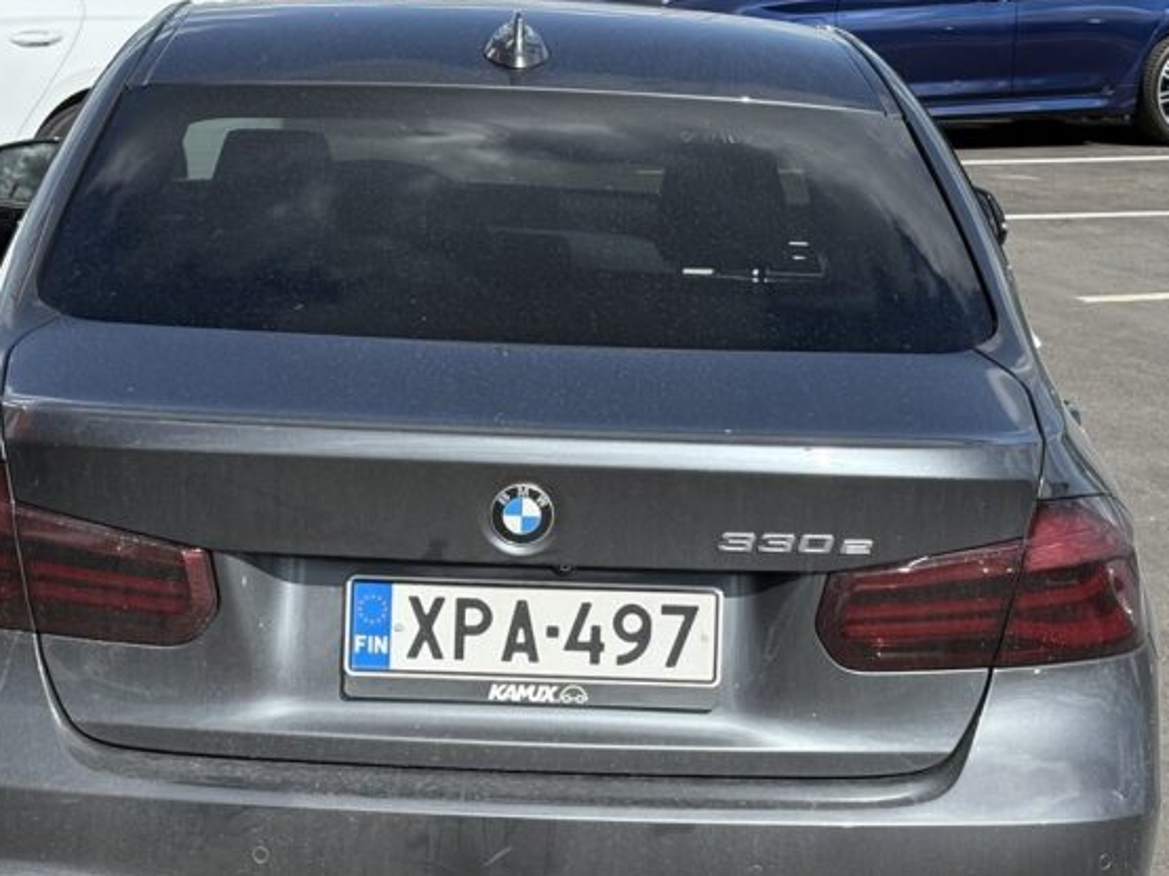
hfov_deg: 20.4
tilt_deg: -12.7
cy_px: 598
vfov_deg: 15.4
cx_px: 459
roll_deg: +0.3
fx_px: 3241
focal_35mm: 96
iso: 50
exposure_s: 1/2994
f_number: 1.6
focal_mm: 5.96
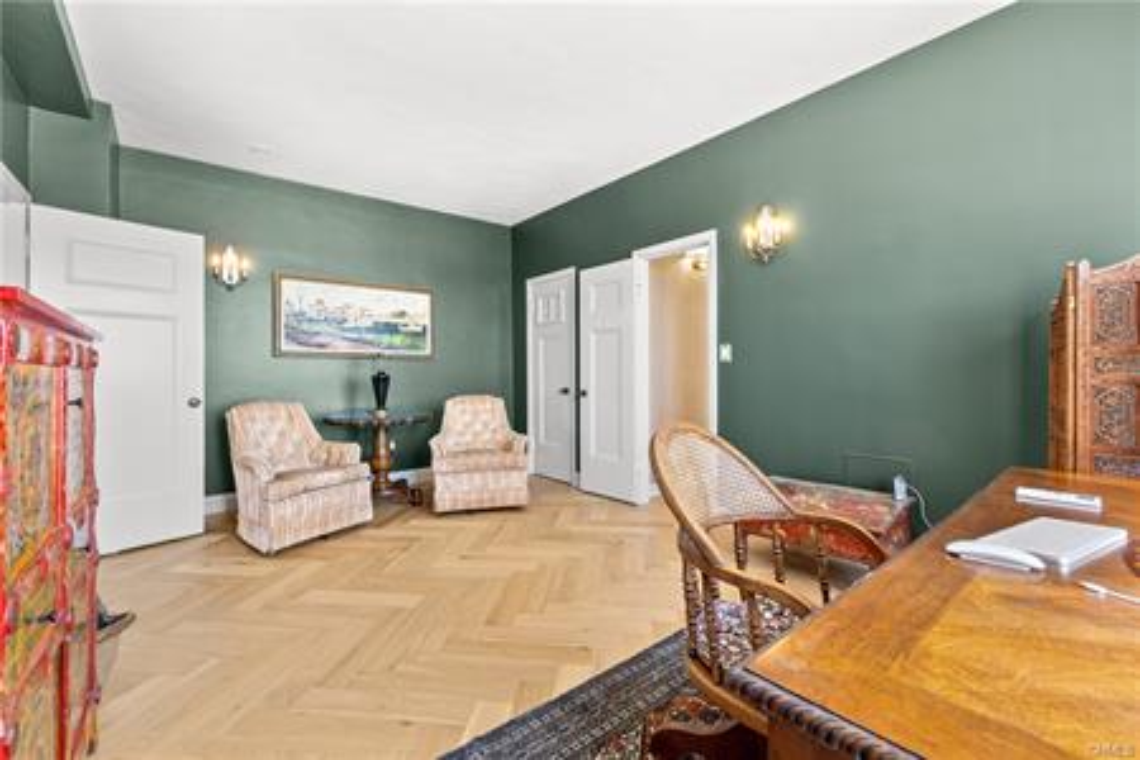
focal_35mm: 15
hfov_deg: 100.4
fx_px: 475
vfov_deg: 77.3
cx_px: 570
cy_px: 380
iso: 400
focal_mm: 10
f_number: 8
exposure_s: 1/4
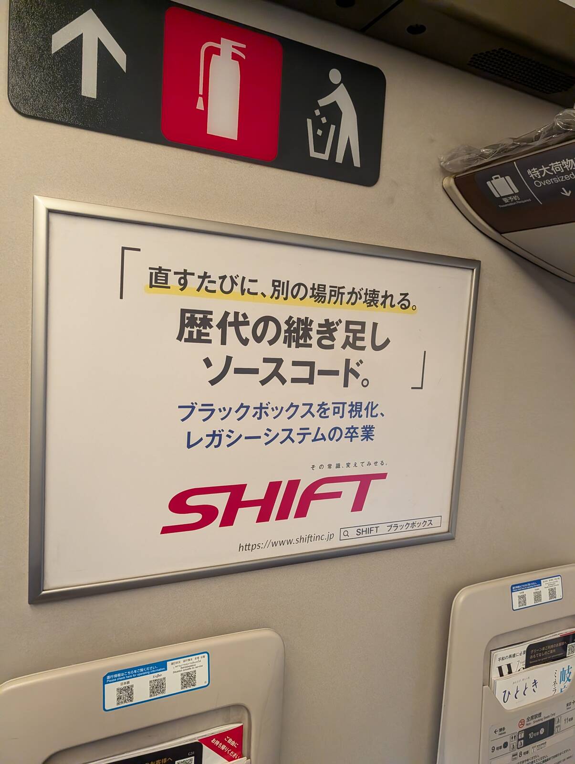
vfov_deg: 71.5
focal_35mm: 24
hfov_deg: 56.9
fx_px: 530
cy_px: 382
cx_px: 288
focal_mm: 6.9
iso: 1896
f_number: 1.68
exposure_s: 1/411
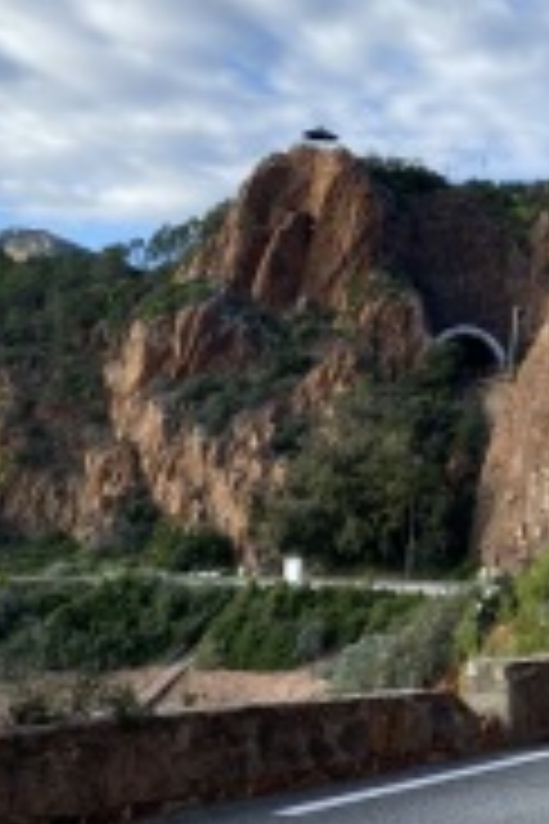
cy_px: 347
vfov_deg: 33.9
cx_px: 837
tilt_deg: +5.8
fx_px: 1350
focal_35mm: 59
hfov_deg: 19.8
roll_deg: -2.2
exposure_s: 1/1808
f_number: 1.8
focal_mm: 4.25
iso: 32
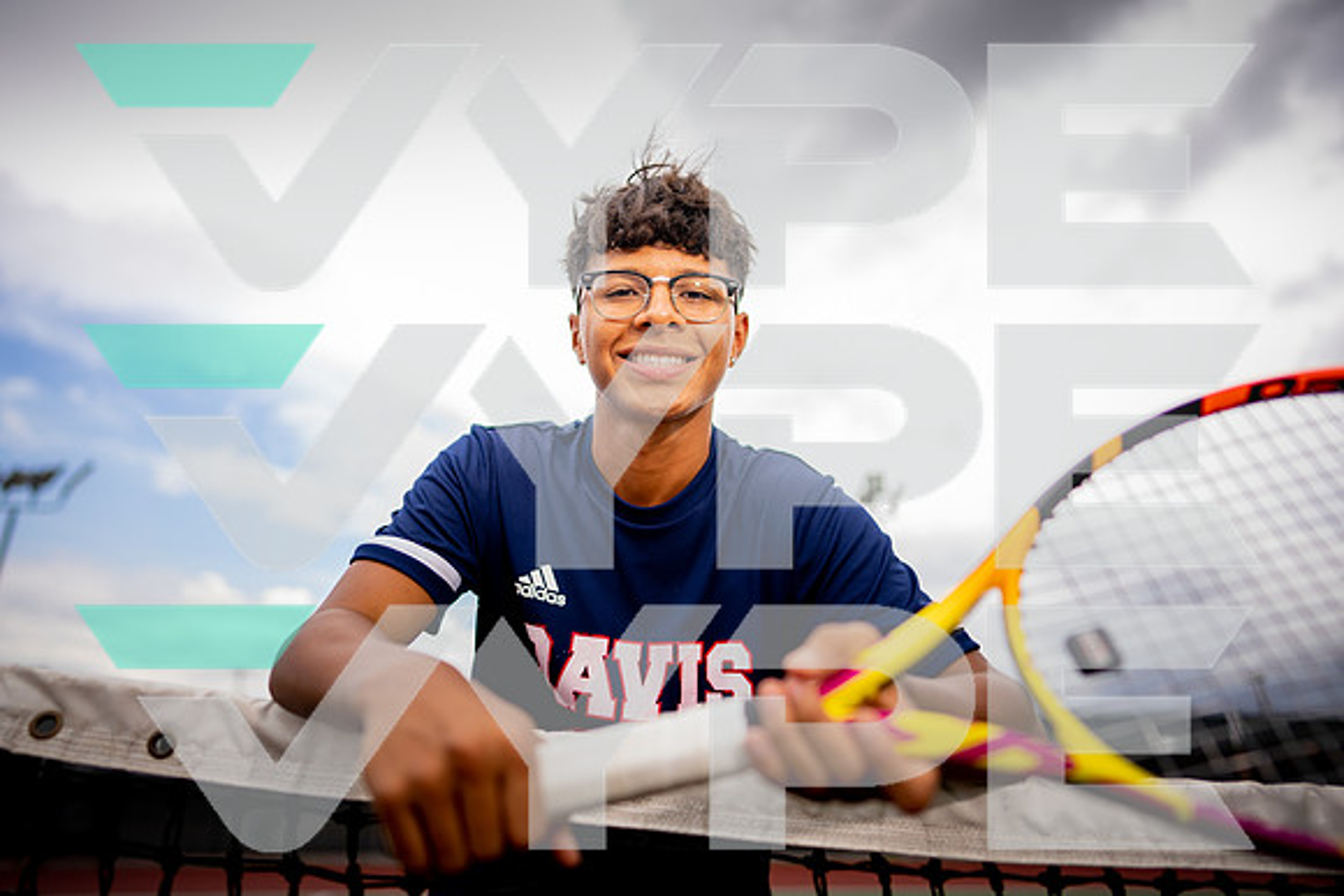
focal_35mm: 24
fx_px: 896
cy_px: 448
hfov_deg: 73.7
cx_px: 672
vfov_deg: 53.2
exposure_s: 1/1250
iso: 50
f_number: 1.4
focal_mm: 24
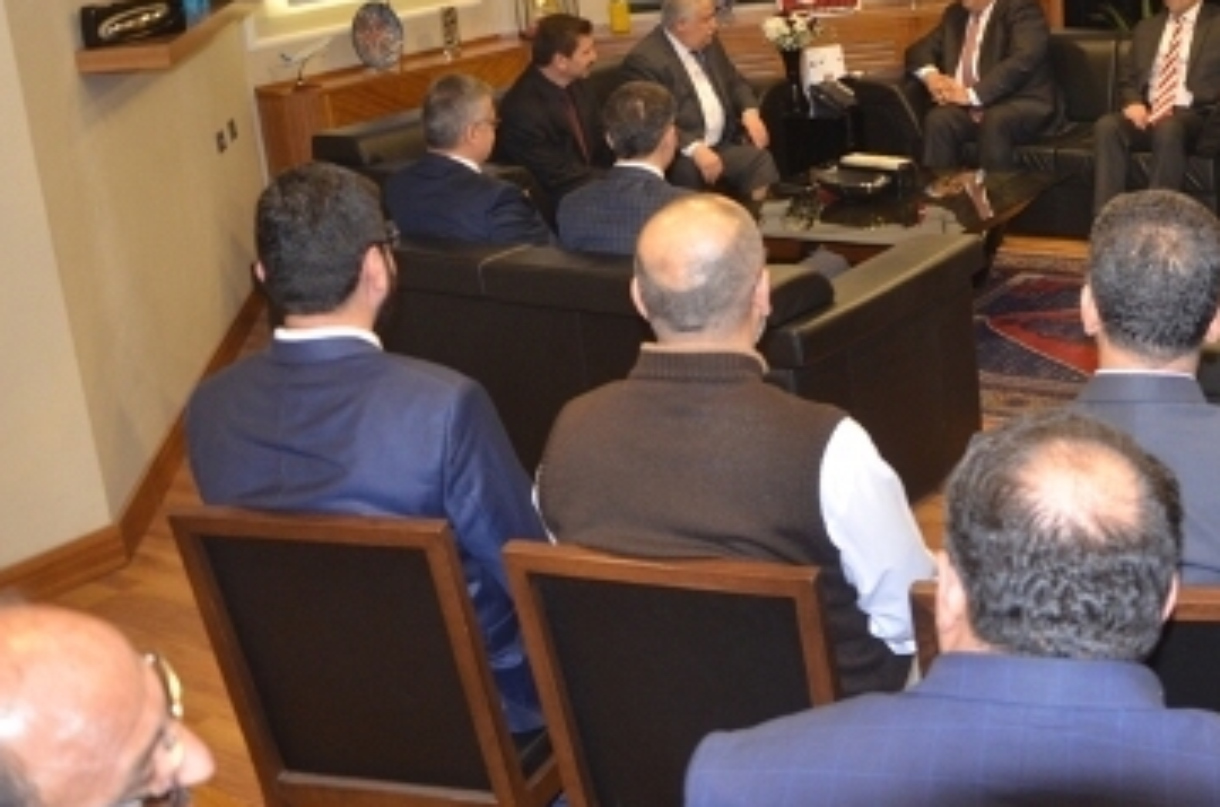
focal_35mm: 48
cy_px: 224
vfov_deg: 27.6
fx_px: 1622
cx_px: 1064
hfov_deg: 38.7
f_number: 3.5
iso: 800
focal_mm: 18
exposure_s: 1/60
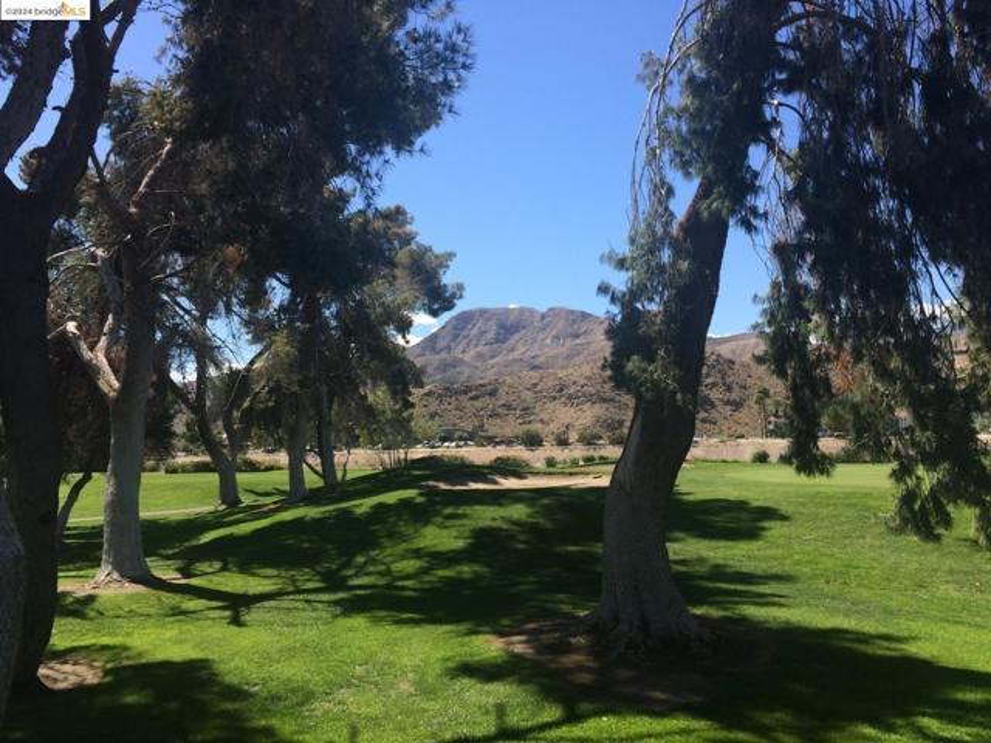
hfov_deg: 61.7
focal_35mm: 29
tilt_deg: +1.2
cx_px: 496
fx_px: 830
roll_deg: +1.8
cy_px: 372
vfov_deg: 48.2
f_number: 2.2
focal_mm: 4.15
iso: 32
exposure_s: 1/1368
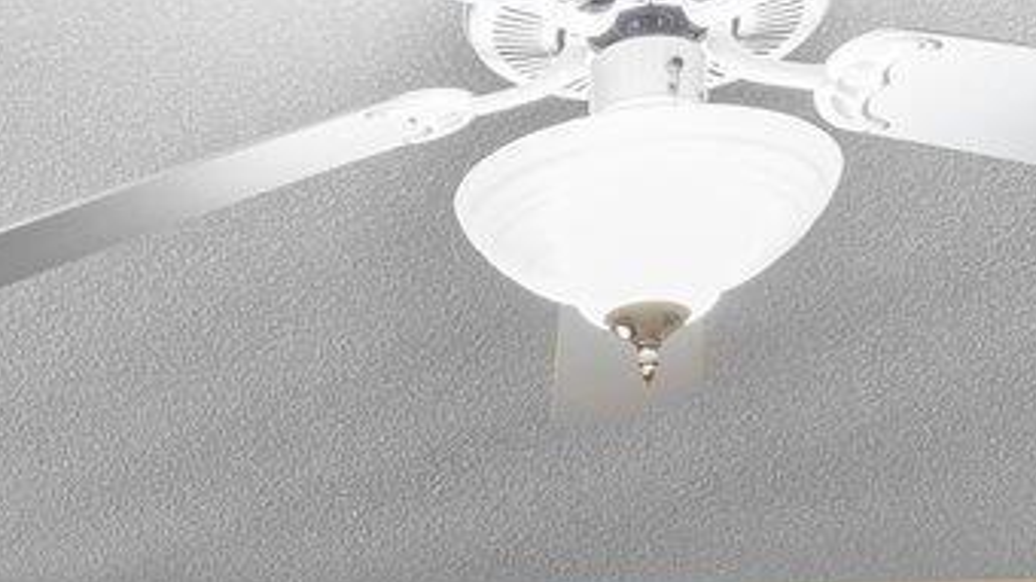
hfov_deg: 20.6
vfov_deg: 10.2
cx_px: 58
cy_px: 1461
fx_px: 2774
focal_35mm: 101
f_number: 8
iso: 400
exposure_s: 1.5
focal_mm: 16
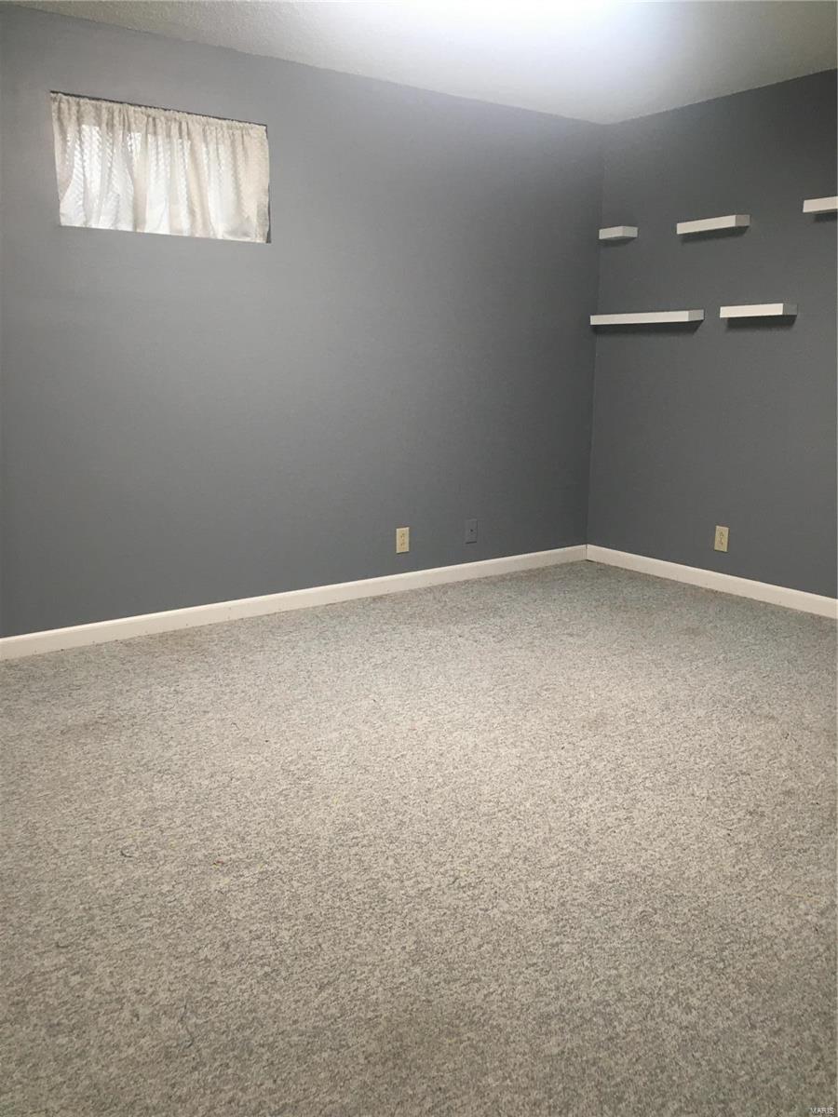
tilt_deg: -13.0
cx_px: 419
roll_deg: +1.1
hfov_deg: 48.2
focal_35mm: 29
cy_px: 558
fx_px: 936
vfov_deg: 61.7
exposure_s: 1/30
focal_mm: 4.15
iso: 80
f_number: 2.2
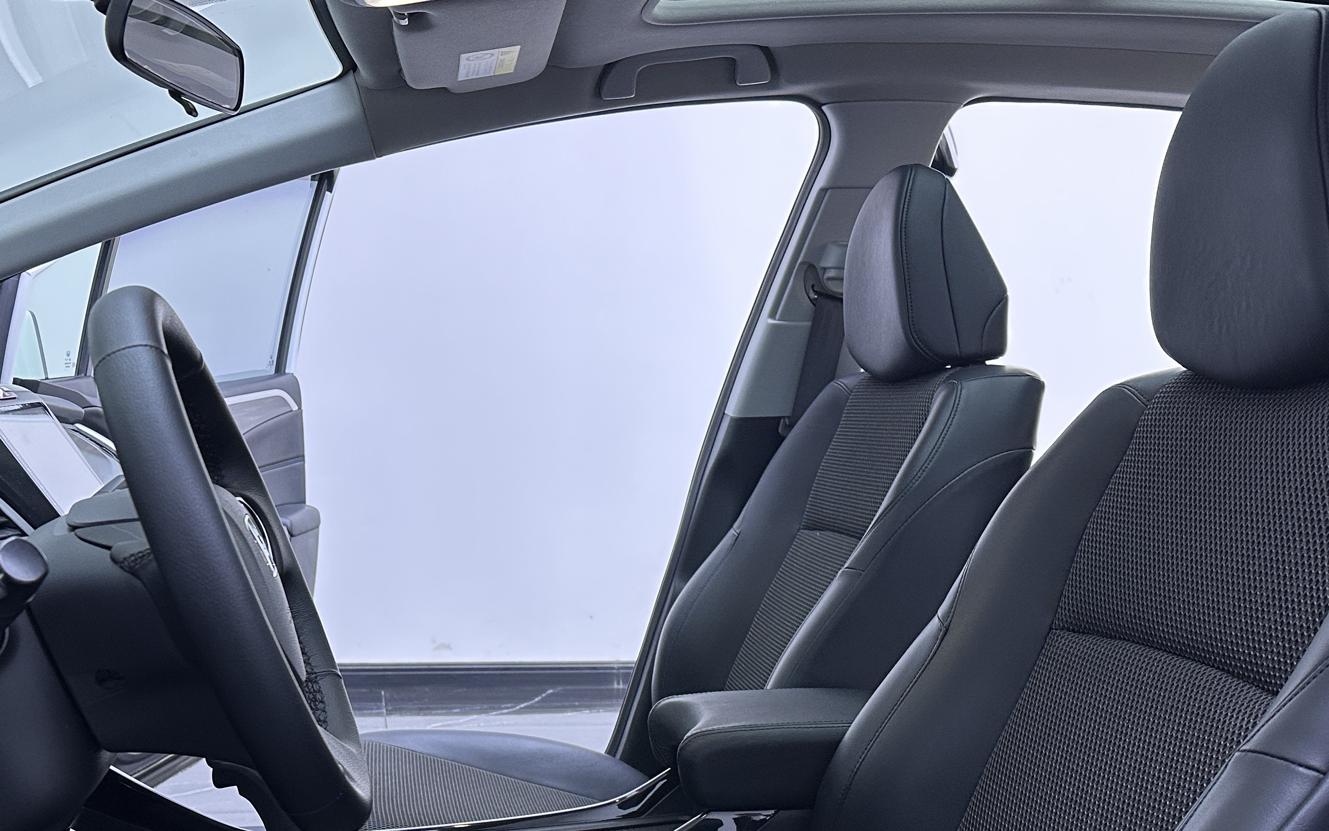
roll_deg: -0.5
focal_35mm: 41
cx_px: 579
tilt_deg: -8.5
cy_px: 617
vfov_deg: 30.8
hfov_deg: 48.1
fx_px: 1485
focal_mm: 6.86
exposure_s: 1/100
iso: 200
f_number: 1.78
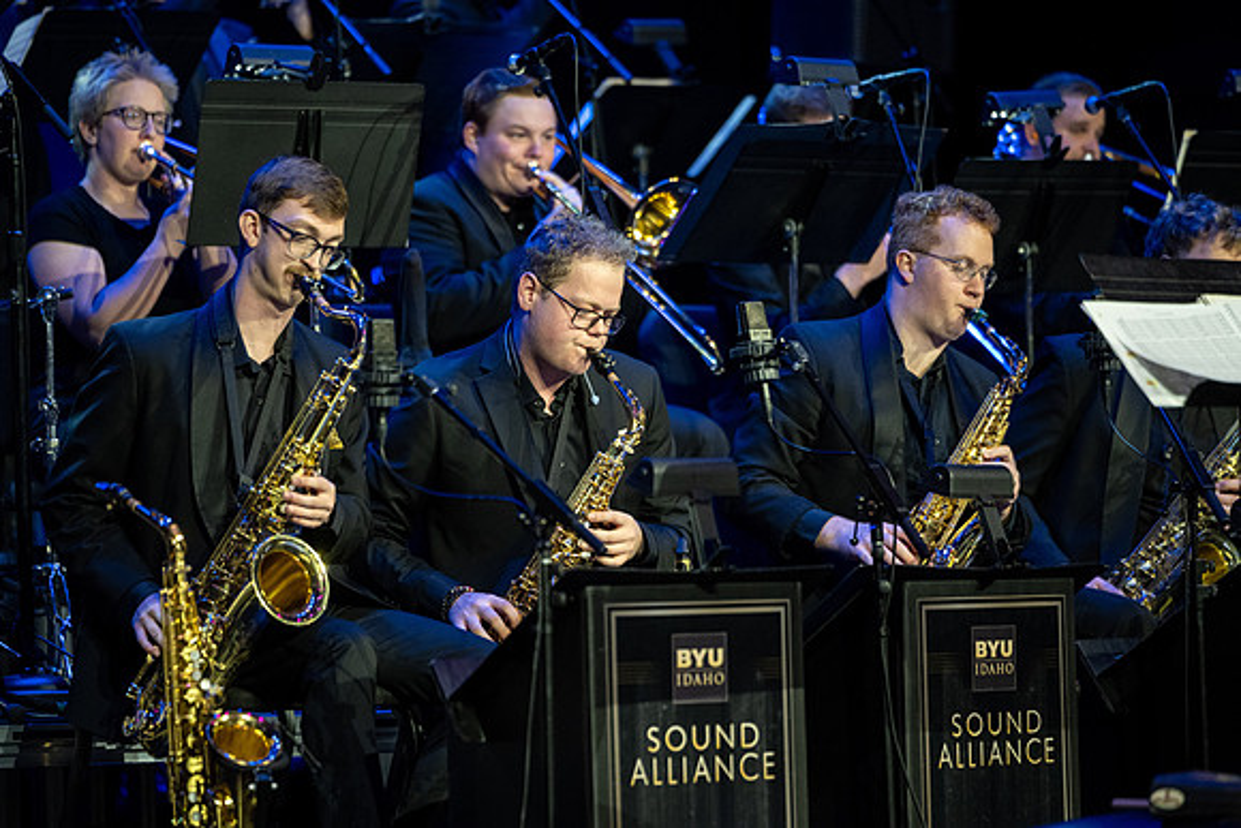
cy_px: 414
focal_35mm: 180
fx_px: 6206
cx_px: 620
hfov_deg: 11.4
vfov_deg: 7.6
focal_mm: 180
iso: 2000
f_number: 2.8
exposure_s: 1/125
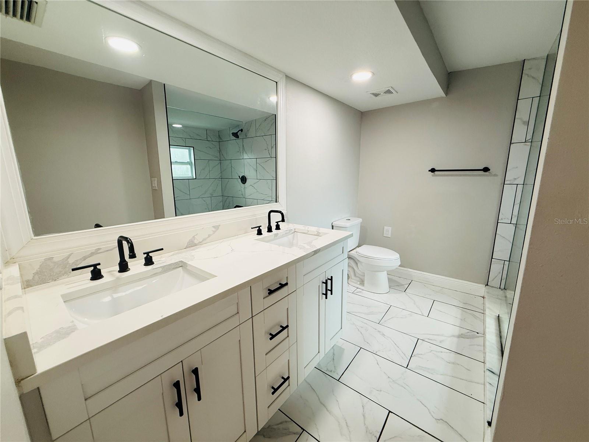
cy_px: 221
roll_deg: +0.2
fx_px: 238
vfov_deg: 85.7
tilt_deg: -9.6
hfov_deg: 102.1
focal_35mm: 14
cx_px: 294
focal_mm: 2.22
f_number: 2.2
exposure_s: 1/120
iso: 160
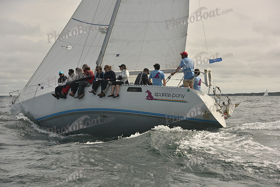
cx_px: 140
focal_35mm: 70
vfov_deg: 19.5
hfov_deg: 28.8
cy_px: 94
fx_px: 545
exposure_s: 1/1000
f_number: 6.3
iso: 320
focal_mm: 70
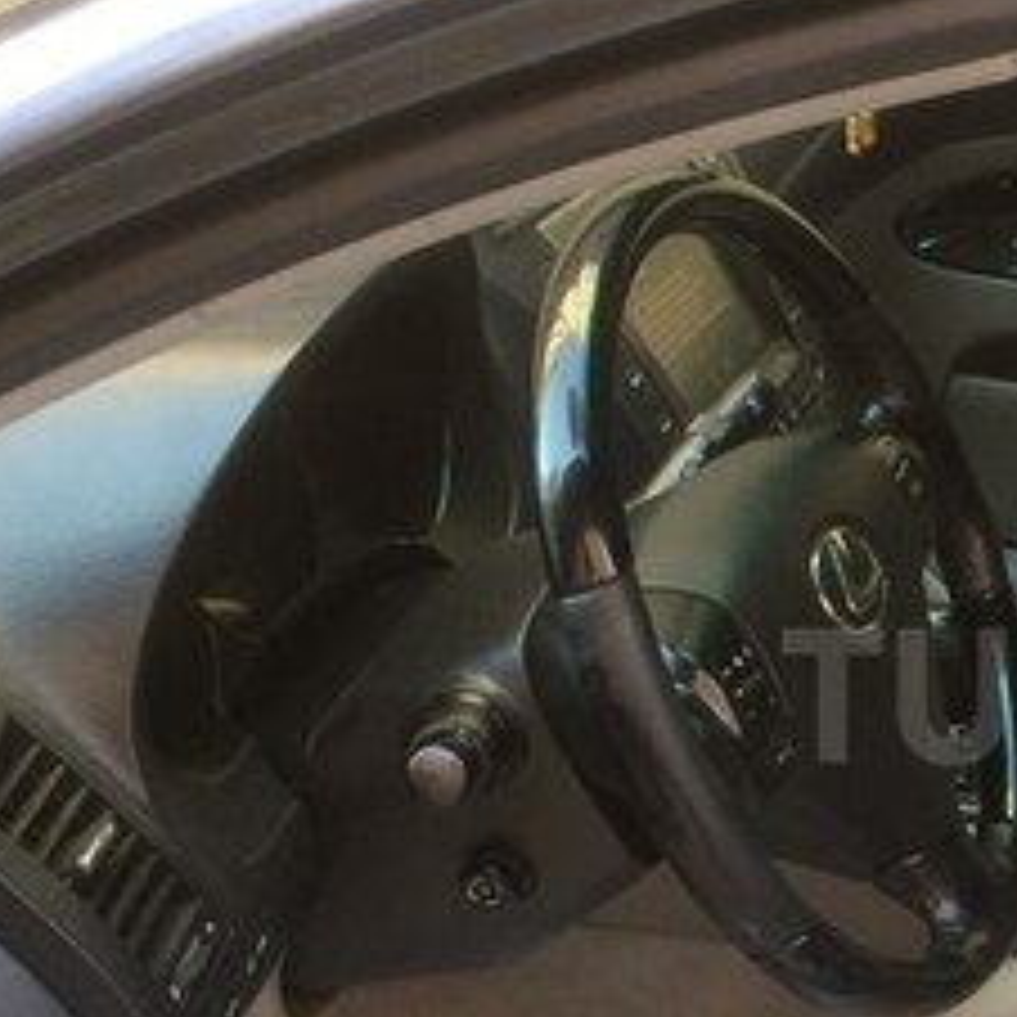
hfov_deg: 21.3
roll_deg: -3.2
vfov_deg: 22.9
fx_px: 2493
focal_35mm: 75
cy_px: 695
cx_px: 1242
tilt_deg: -30.2
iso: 32
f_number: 2.2
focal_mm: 4.15
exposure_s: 1/33
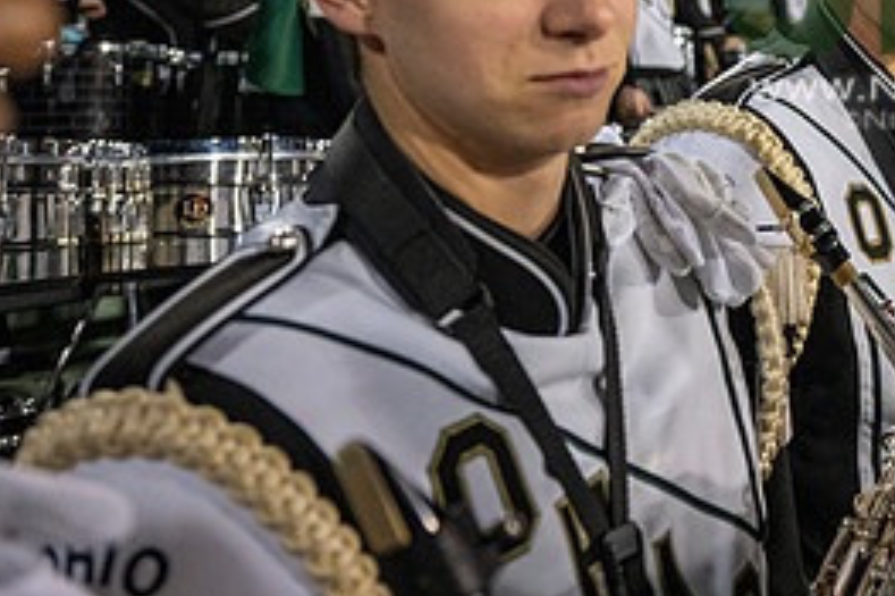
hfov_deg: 32.9
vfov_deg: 24.1
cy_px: -32
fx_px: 1317
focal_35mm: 53
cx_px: 983
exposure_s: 1/500
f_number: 3.2
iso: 2000
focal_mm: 24
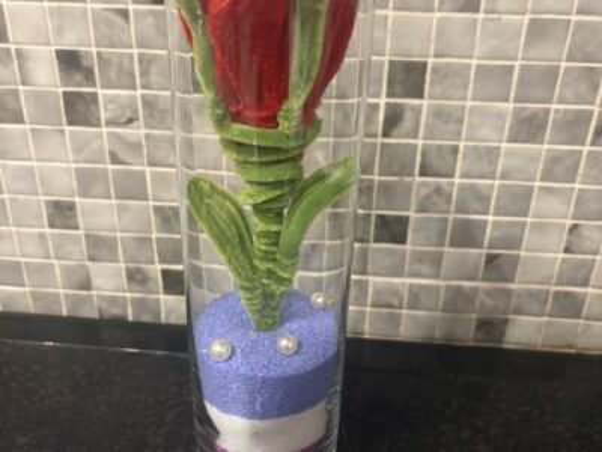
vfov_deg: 53.1
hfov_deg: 67.3
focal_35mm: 26
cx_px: 301
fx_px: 452
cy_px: 226
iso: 500
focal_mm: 5.96
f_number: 1.6
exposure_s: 1/25
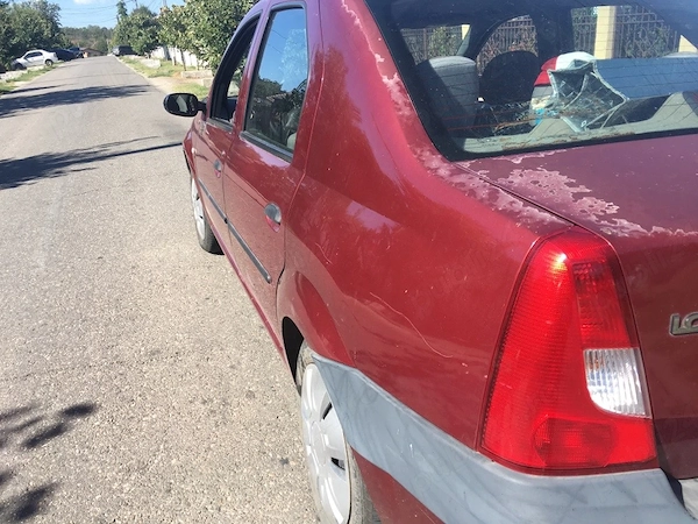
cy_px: 262
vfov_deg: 48.2
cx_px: 349
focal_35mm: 29
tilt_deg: -18.7
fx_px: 585
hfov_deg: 61.7
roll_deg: +4.1
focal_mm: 4.15
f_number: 2.2
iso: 25
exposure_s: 1/693
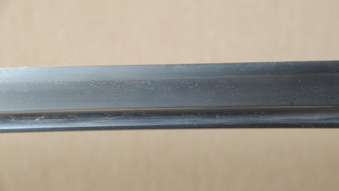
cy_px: 94
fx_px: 1919
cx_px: 169
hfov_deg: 10.1
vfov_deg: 5.7
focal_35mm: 214
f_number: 11
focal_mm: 135
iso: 400
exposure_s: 1/2
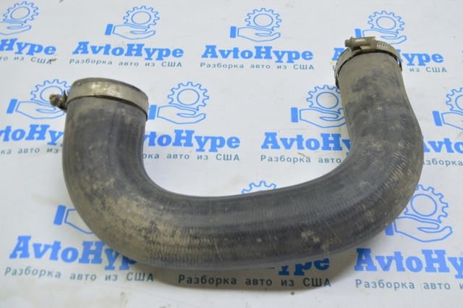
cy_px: 154
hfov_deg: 51.3
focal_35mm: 38
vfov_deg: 35.4
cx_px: 232
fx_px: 482
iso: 400
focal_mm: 25
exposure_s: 1/20
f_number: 5.6
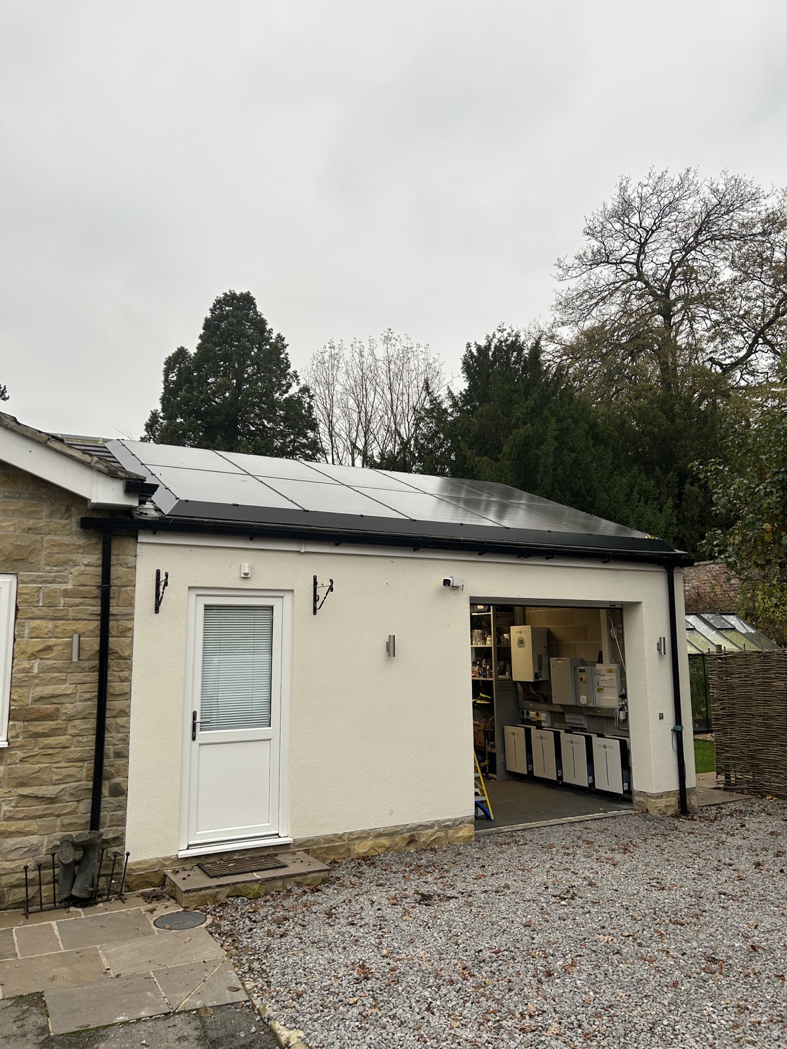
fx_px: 788
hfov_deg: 53.1
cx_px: 394
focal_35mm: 26
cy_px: 524
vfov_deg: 67.3
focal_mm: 5.7
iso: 40
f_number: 1.5
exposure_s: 1/215
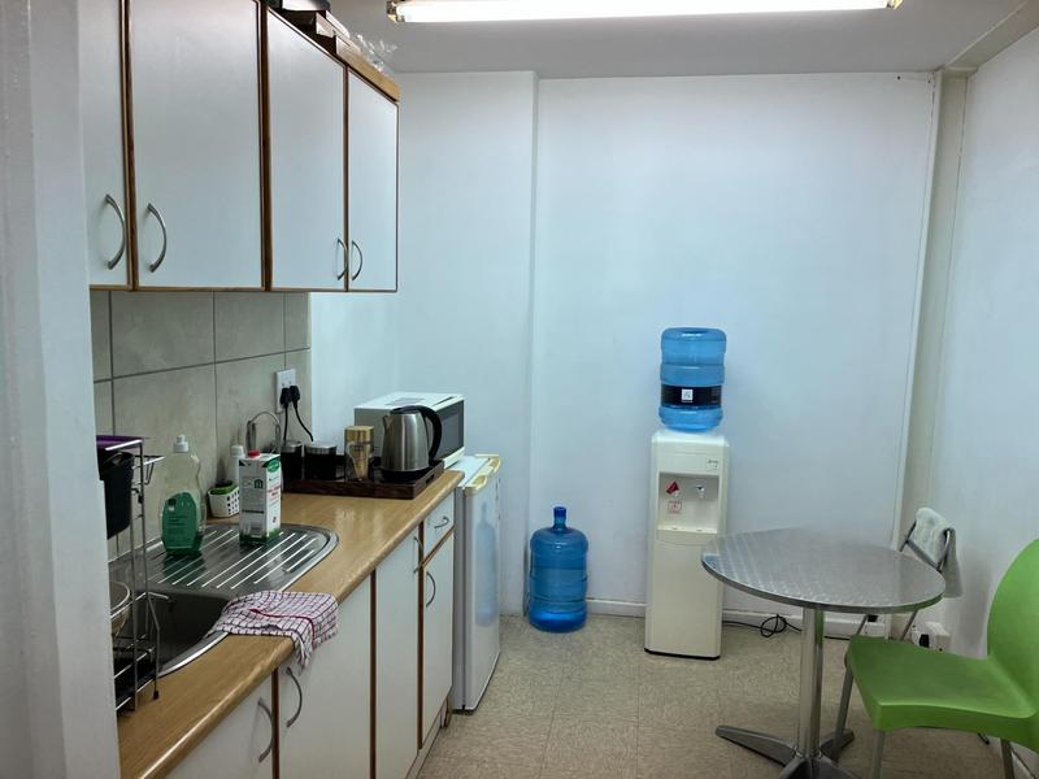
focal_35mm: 26
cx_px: 520
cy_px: 390
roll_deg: -1.5
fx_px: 780
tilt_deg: -7.8
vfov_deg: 53.1
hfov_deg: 67.3
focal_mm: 5.1
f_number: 1.6
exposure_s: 1/100
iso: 50
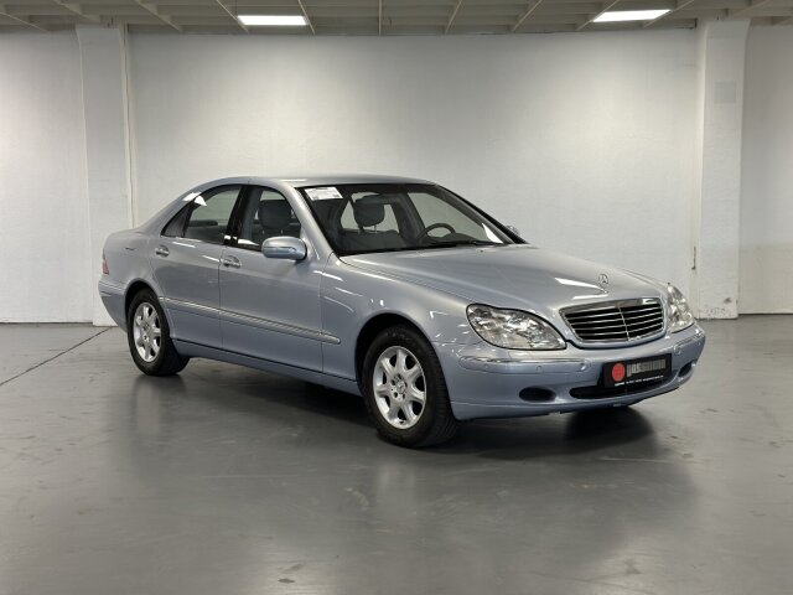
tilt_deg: -6.2
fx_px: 1100
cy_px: 298
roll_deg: +0.4
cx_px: 396
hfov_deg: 39.7
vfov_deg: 30.3
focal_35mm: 48
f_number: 1.78
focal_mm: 6.86
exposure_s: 1/92
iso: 125
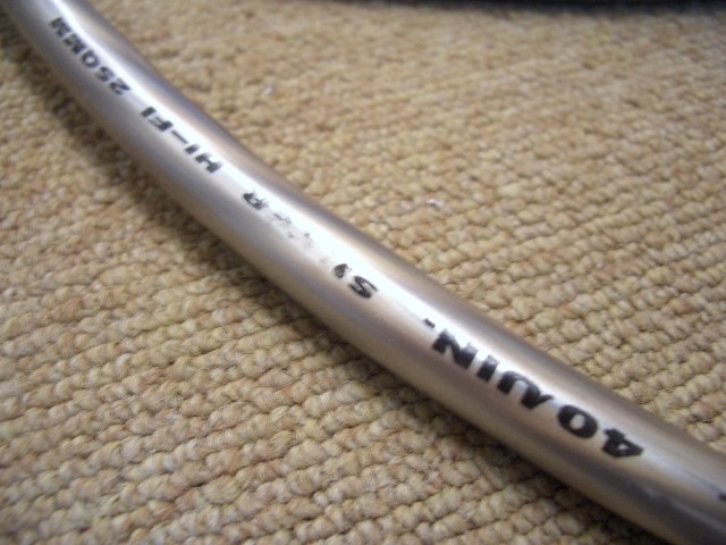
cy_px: 272
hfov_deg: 52.6
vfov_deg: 40.7
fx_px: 734
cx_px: 363
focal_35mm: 35
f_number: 2.6
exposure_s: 1/13
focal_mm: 5.8
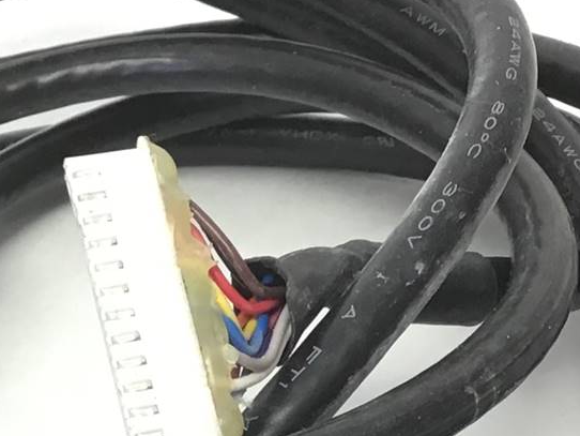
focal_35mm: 125
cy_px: 565
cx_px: 136
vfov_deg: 11.6
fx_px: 2095
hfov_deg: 15.7
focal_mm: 3.3
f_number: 2.4
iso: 80
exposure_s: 1/33
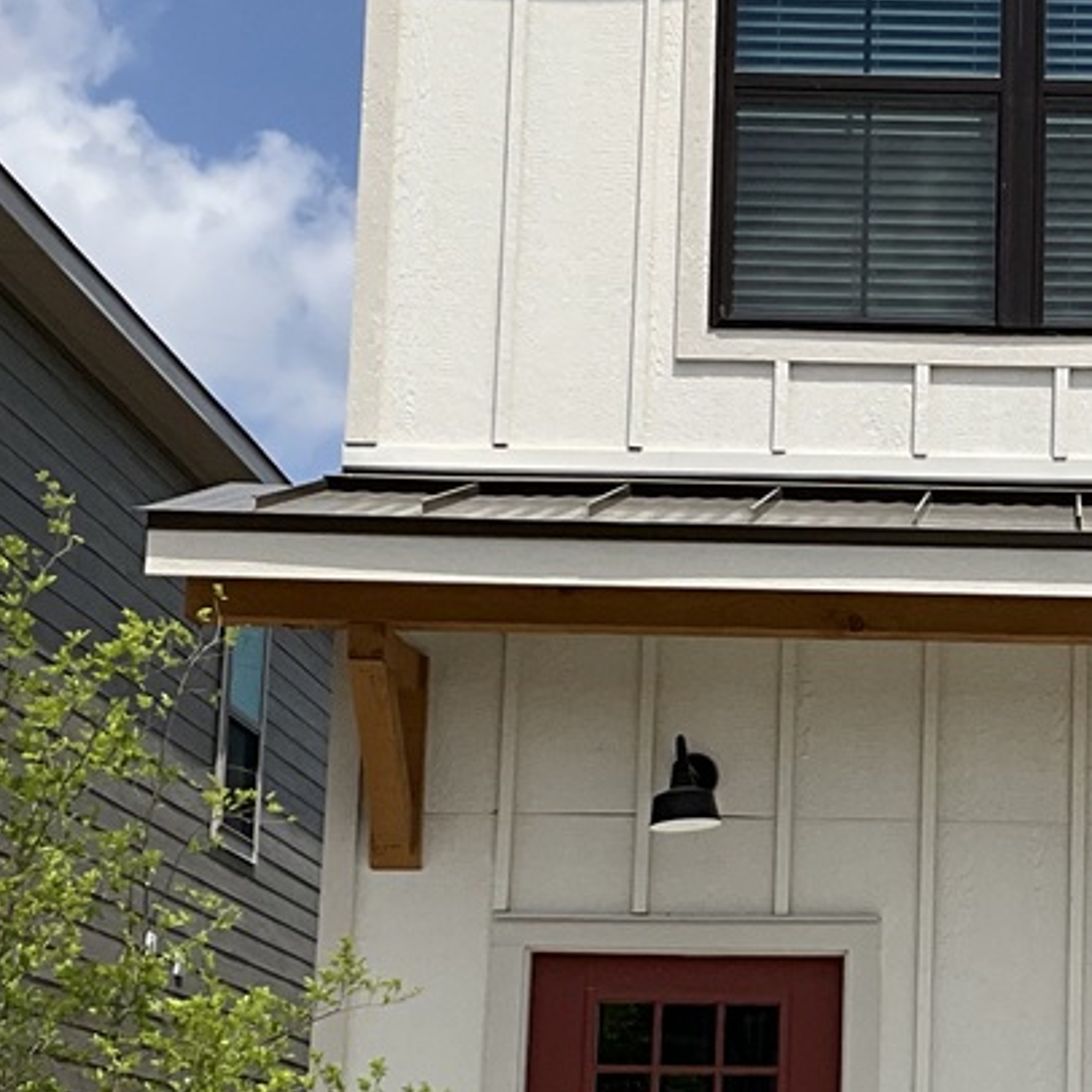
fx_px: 3248
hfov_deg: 18.6
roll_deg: -2.5
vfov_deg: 19.0
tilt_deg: +9.1
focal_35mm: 91
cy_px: 753
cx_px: 1079
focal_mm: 3
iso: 25
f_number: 1.8
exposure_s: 1/3788
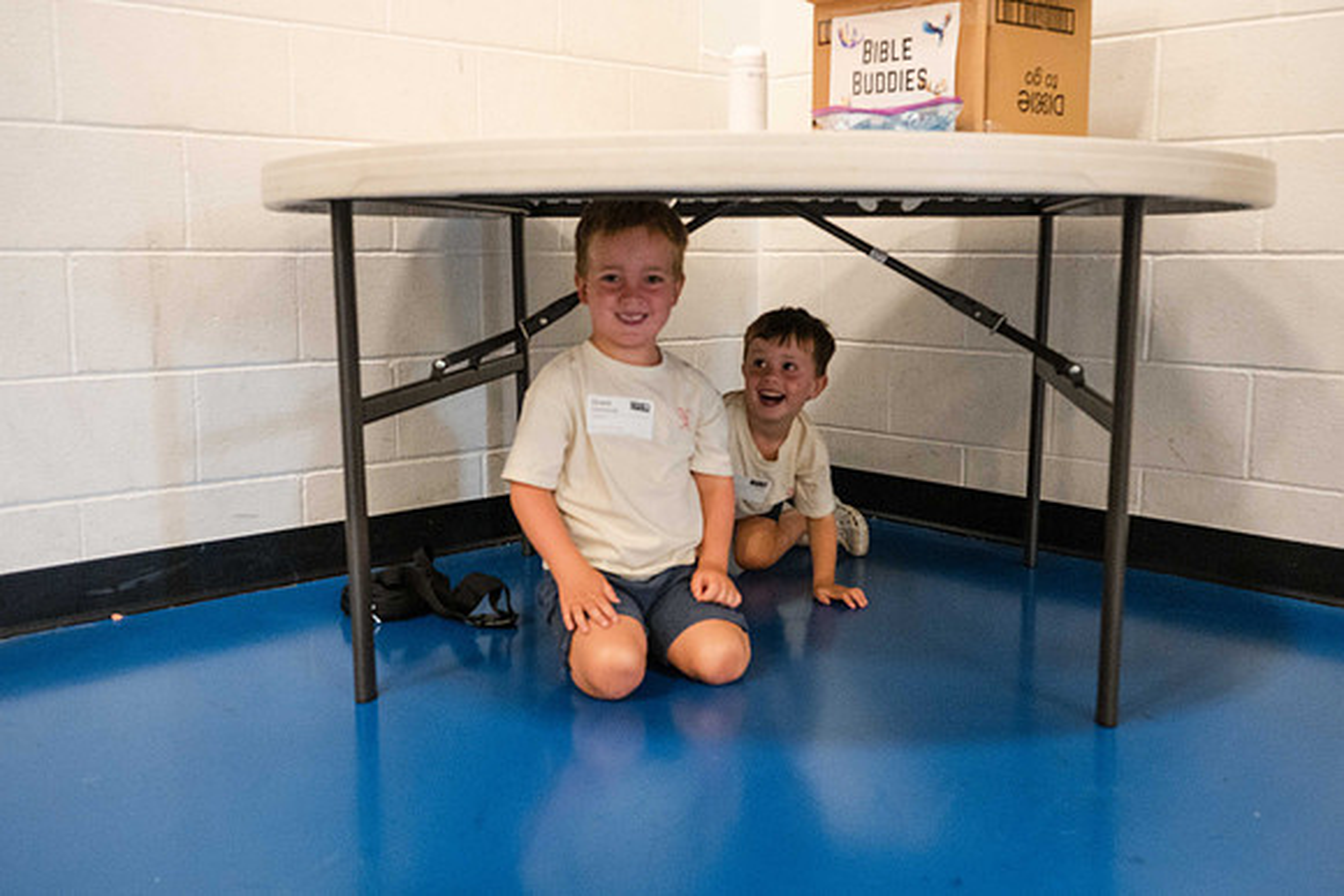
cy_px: 443
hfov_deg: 51.7
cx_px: 669
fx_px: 1387
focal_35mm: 37
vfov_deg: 35.8
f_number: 5
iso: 6400
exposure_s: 1/100
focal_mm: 35
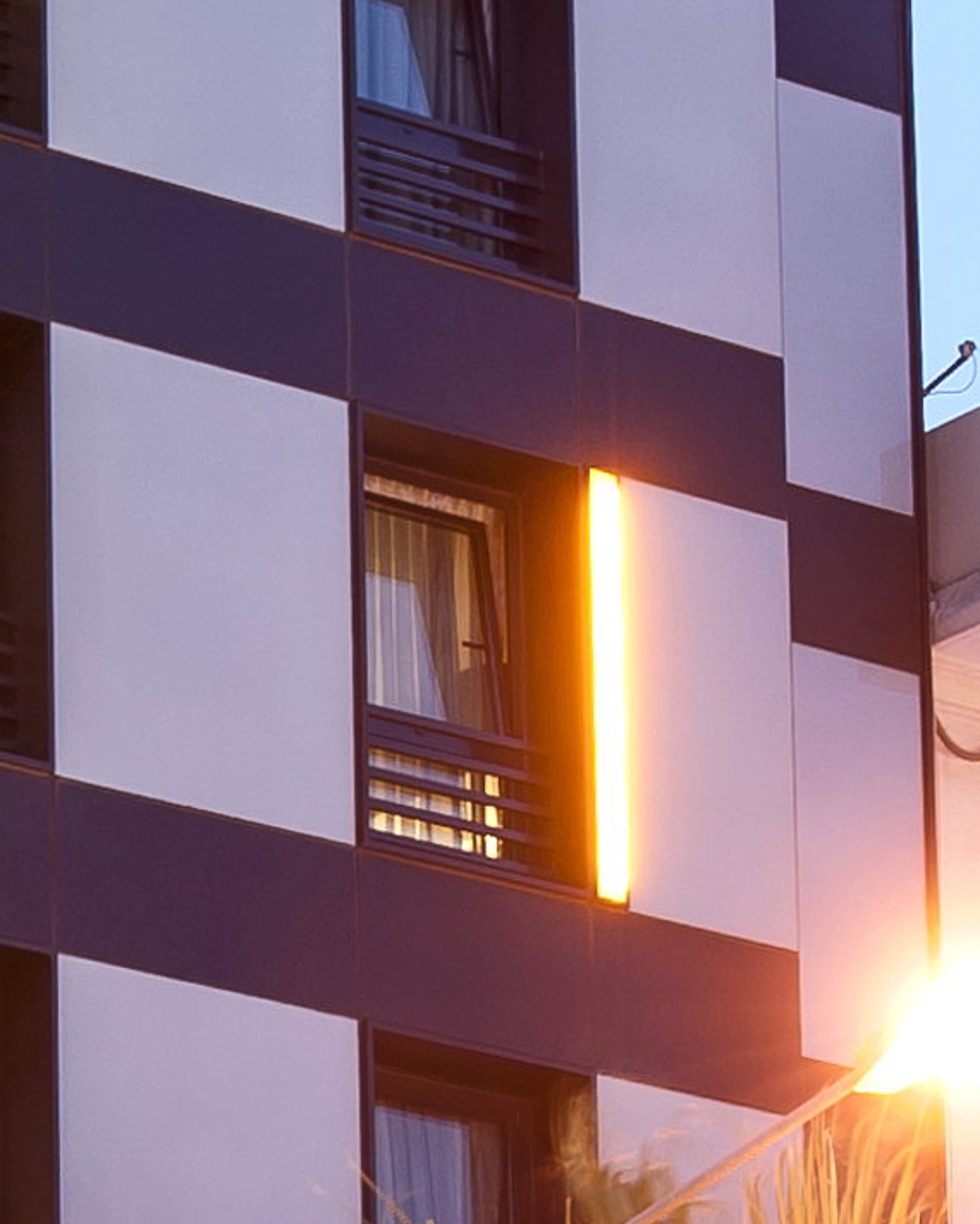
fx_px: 7719
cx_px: -741
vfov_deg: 9.0
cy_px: 1166
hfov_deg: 7.1
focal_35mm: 213
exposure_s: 6
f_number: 6.3
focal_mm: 38
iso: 100
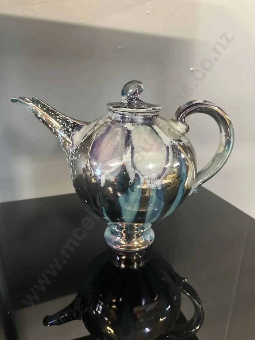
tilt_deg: -21.5
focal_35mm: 24
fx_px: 236
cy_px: 170
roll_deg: -1.5
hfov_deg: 56.8
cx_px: 128
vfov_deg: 71.6
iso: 320
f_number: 1.78
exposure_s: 1/50
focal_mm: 6.86
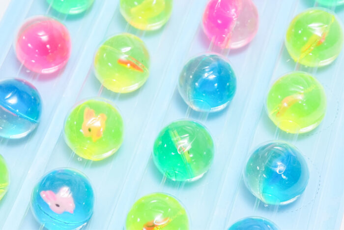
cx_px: 172
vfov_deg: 15.0
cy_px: 115
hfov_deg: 22.4
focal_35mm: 91
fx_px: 870
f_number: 11
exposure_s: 1/125
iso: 3200
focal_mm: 61
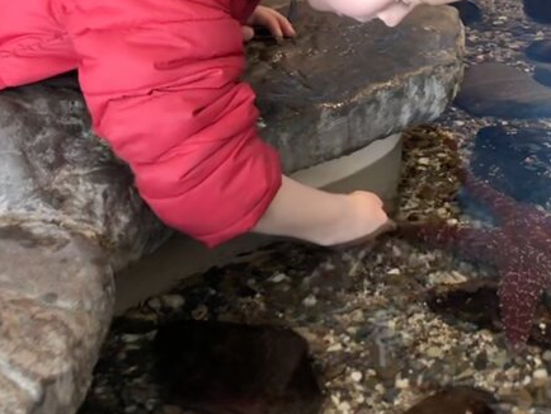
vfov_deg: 21.3
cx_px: 434
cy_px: -25
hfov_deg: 28.8
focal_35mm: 66
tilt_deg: -16.9
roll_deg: -1.3
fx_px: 1051
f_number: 1.8
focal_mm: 4
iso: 25
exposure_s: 1/30
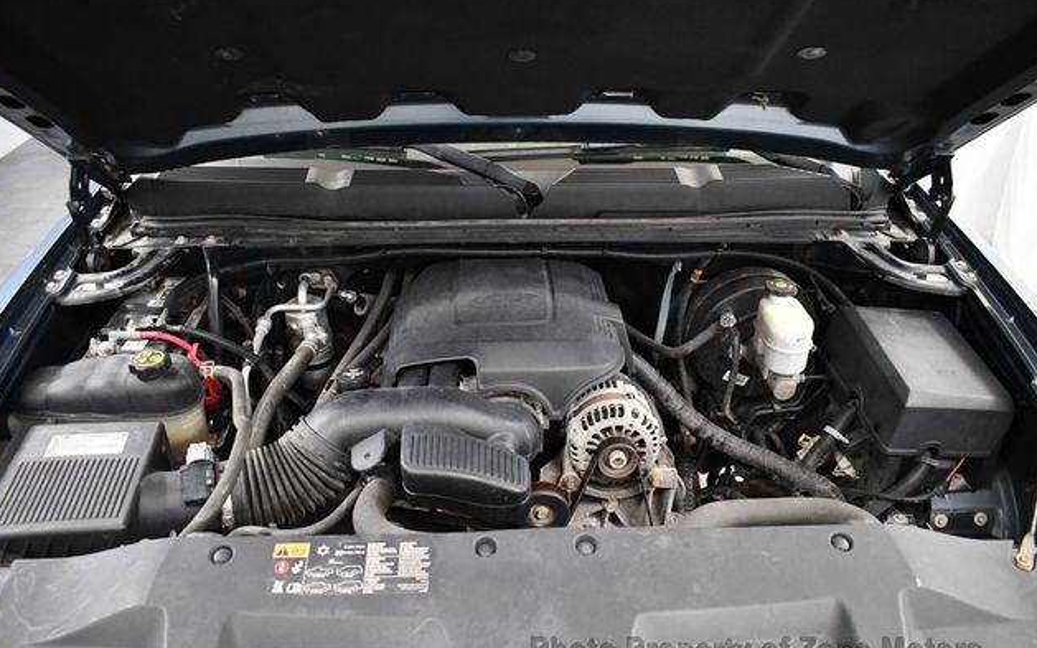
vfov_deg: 44.5
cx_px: 511
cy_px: 330
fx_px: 791
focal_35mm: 28
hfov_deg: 66.5
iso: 3200
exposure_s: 1/80
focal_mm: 18
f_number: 3.5
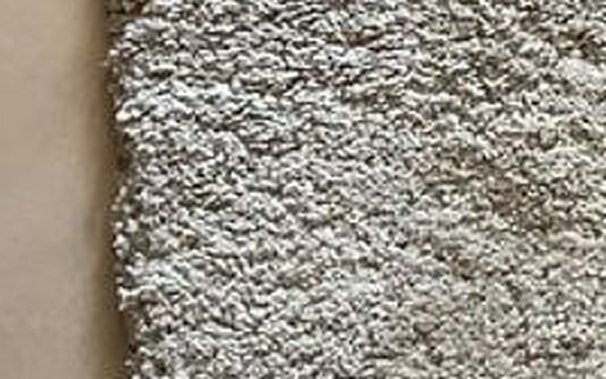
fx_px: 2709
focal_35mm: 164
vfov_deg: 7.7
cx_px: 1021
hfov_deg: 11.9
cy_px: -355
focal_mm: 3.3
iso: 100
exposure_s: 1/60
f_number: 2.4
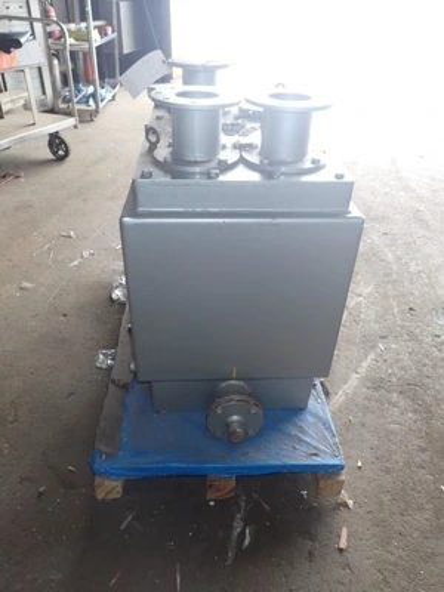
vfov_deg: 69.4
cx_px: 222
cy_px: 296
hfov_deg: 54.9
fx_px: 428
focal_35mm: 25
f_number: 2.8
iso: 125
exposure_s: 1/60
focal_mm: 4.5
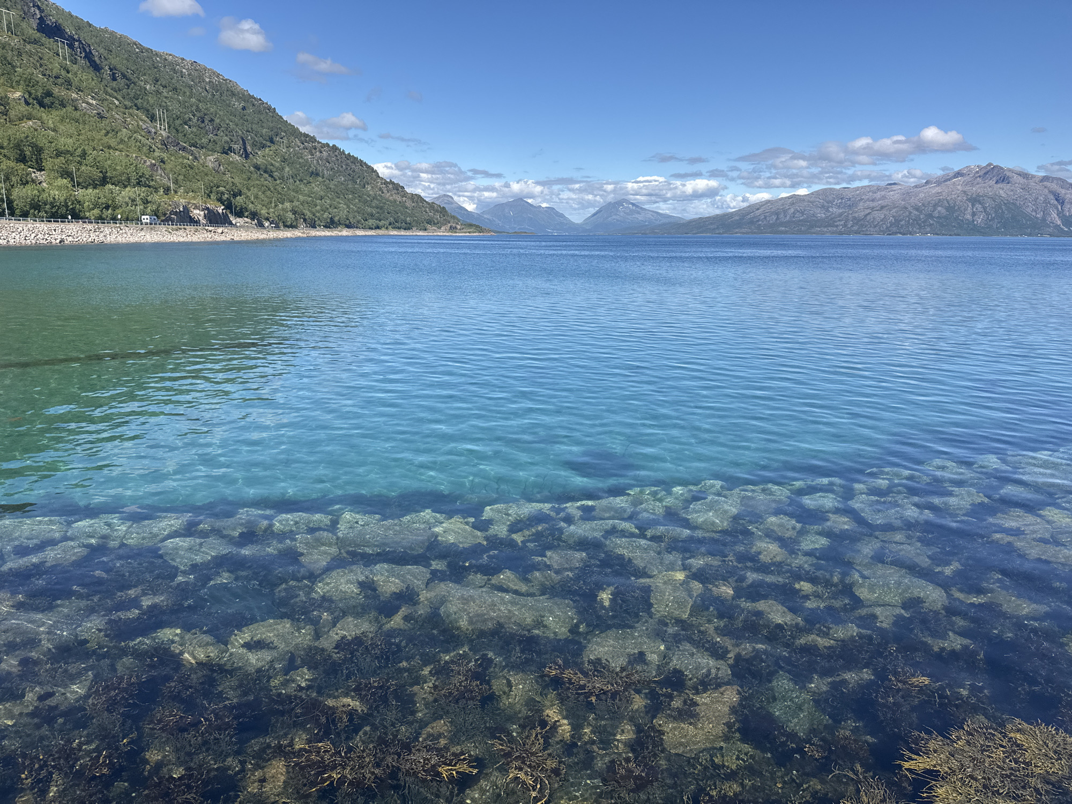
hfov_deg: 71.6
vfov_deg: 56.8
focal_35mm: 24
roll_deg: +0.0
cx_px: 536
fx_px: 743
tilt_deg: -12.9
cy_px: 402
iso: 80
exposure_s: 1/4608
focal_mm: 6.76
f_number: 1.78
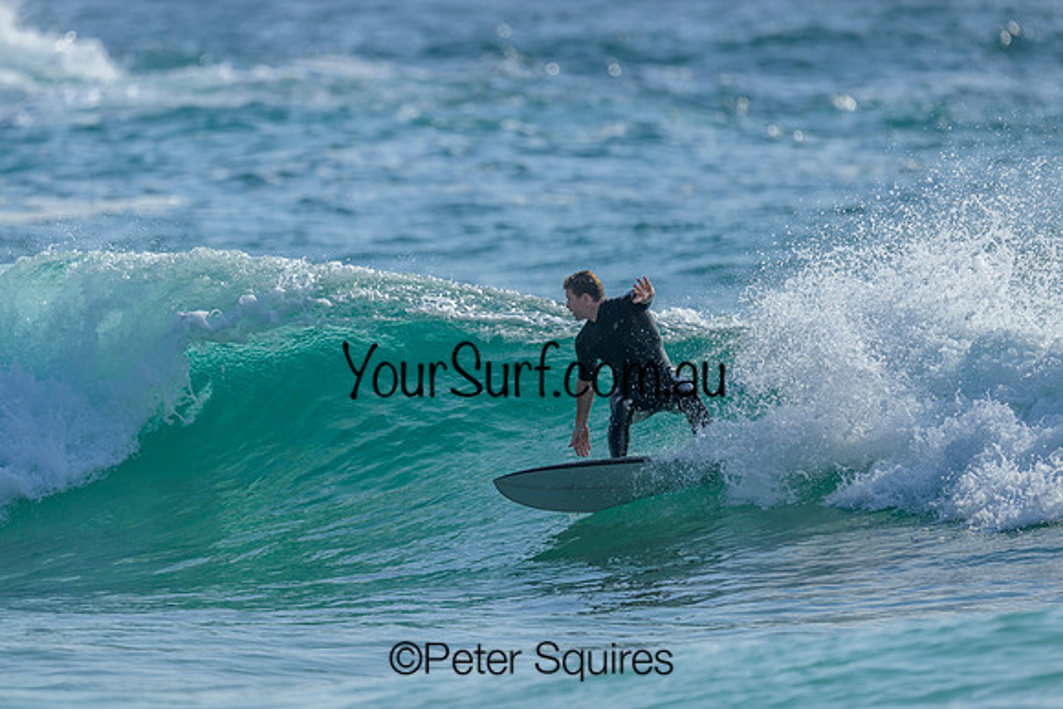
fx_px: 23627
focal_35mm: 800
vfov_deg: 1.7
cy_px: 354
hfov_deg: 2.6
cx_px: 532
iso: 180
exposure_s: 1/2000
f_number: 6.3
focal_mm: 800
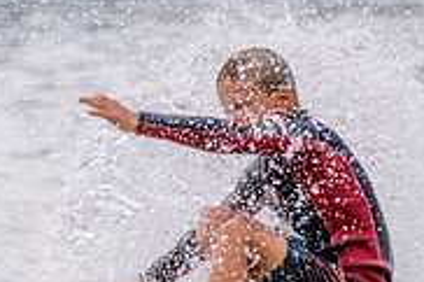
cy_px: 318
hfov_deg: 0.6
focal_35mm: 3421
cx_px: 27
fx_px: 40255
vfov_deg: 0.4
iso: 1600
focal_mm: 800
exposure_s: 1/2000
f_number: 11
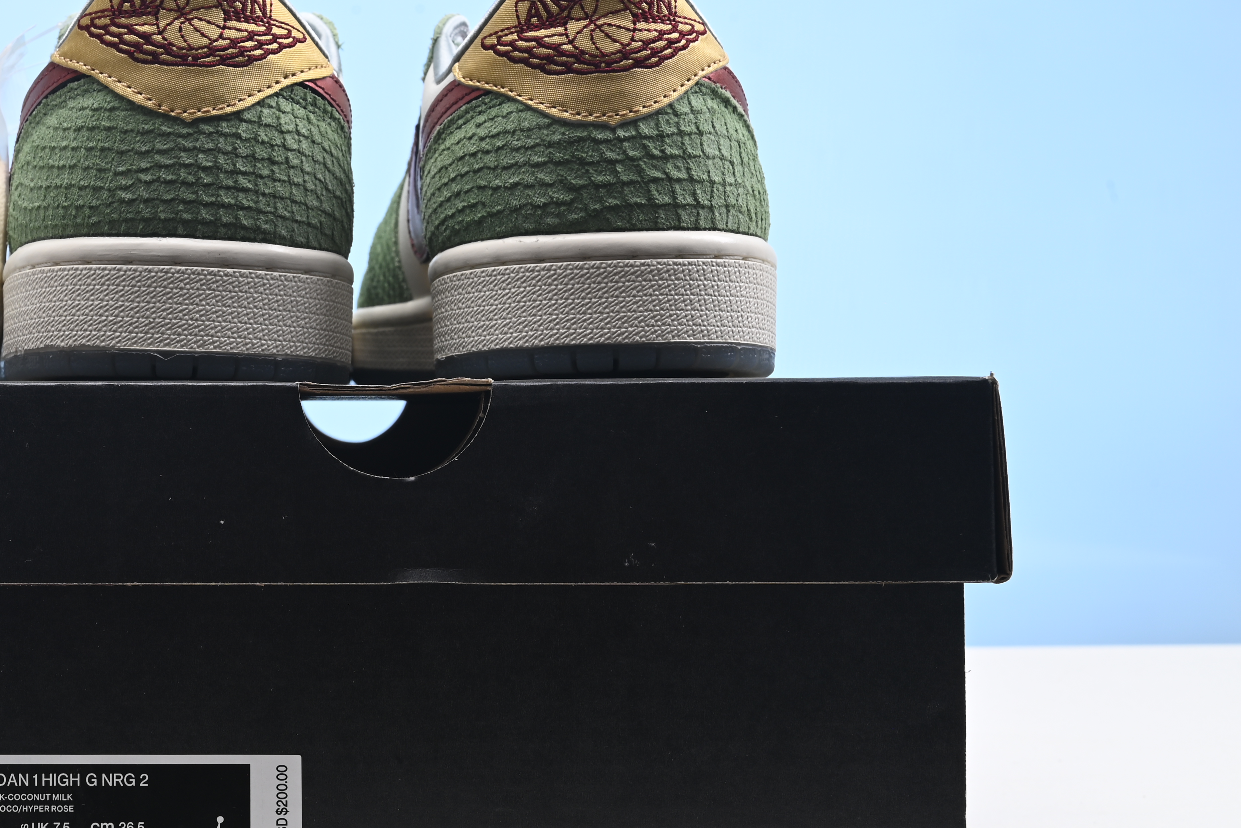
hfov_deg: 29.1
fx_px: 2345
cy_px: 323
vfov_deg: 20.0
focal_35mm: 68
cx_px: 281
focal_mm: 42
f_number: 16
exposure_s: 1/2
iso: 100
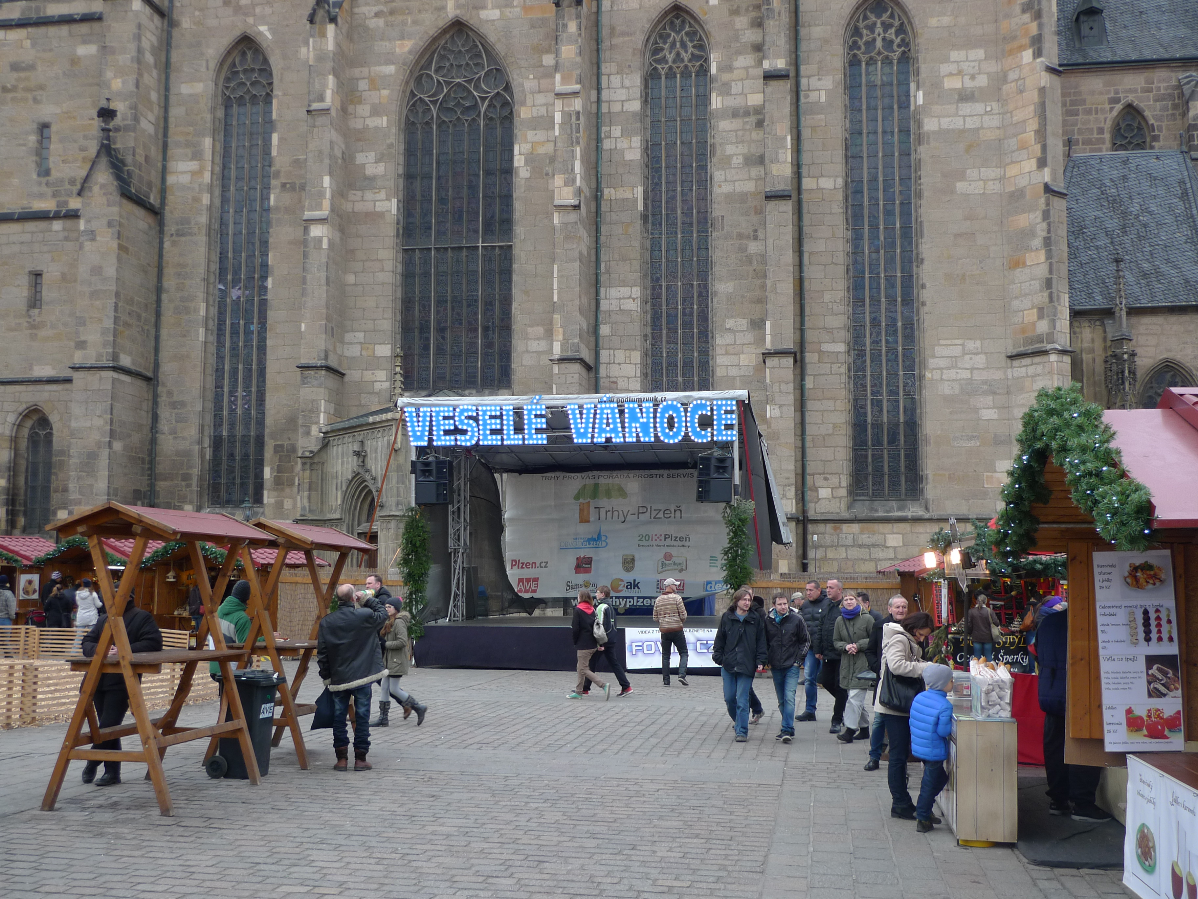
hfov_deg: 50.1
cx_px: 599
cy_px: 450
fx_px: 1281
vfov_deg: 38.7
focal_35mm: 37
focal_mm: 7.9
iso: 80
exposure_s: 1/125
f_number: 2.5
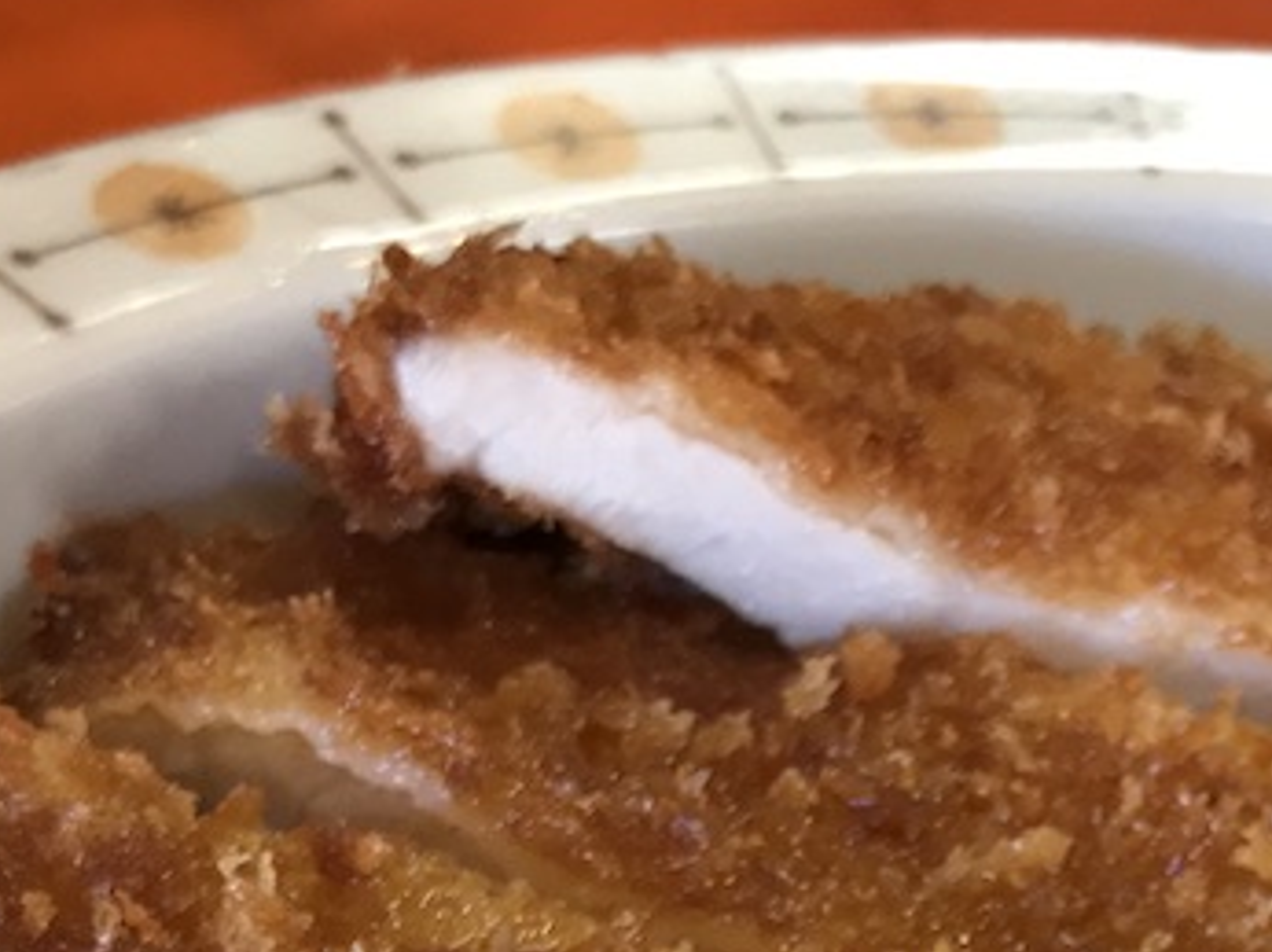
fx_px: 2974
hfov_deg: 24.0
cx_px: 904
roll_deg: -5.8
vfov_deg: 16.9
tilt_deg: -42.2
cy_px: 1323
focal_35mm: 81
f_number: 1.8
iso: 64
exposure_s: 1/30
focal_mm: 3.99
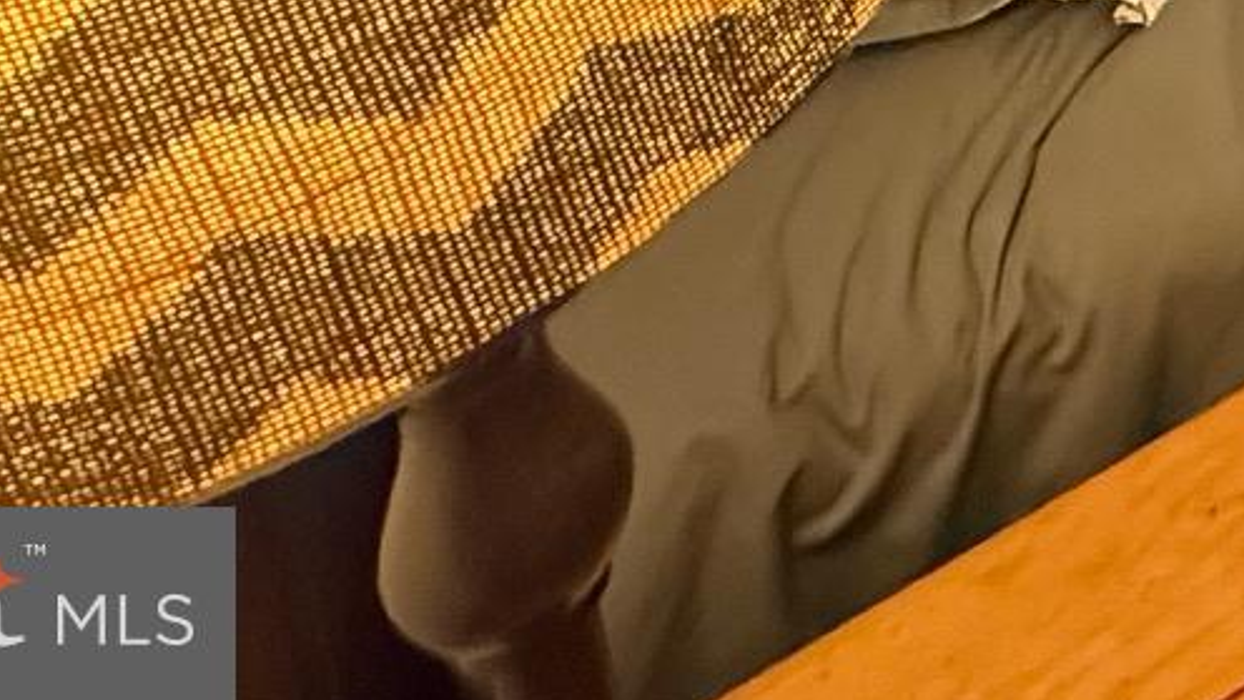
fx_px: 2078
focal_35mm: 63
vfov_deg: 12.3
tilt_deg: -12.0
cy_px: -1214
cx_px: 2177
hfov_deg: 22.2
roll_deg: +1.2
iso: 800
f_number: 2.2
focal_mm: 2.22
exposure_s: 1/60
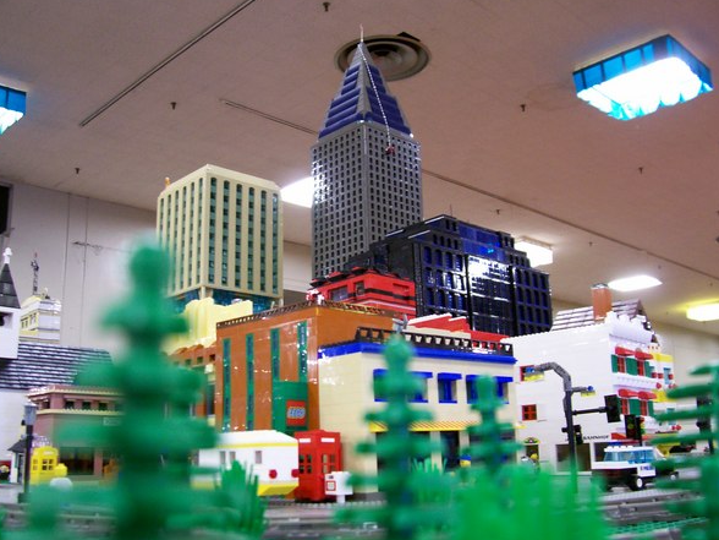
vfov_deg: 38.7
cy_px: 277
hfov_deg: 50.1
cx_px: 353
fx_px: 769
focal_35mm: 37
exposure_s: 1/8
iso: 160
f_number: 2.7
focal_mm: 5.6
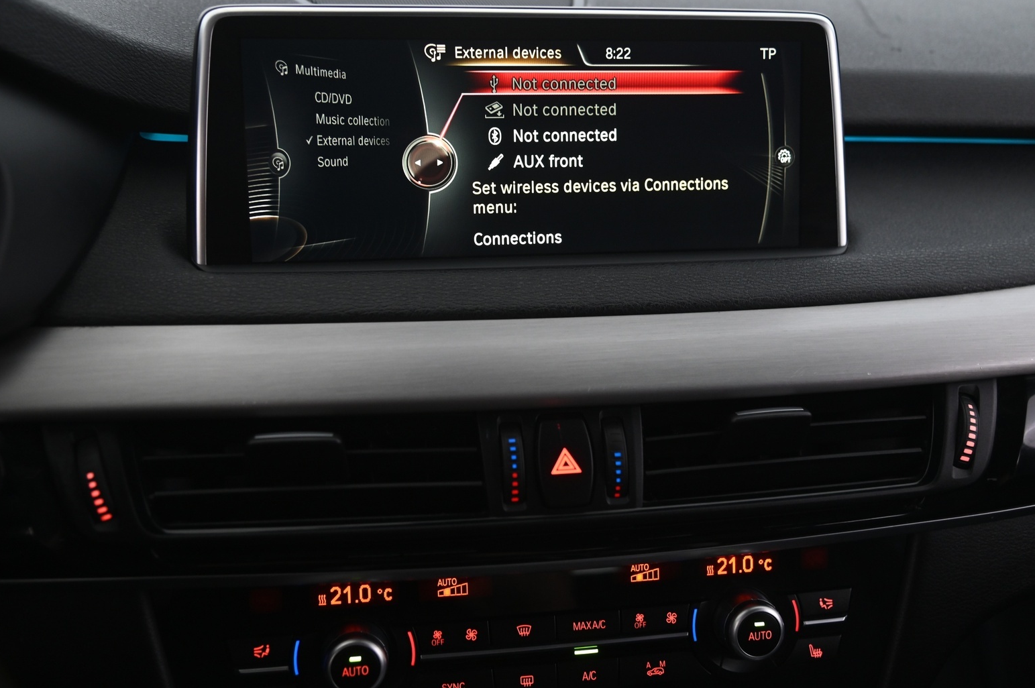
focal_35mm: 40
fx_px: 1149
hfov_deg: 48.5
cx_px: 526
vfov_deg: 33.3
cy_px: 327
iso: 2000
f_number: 4
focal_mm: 38
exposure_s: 1/25
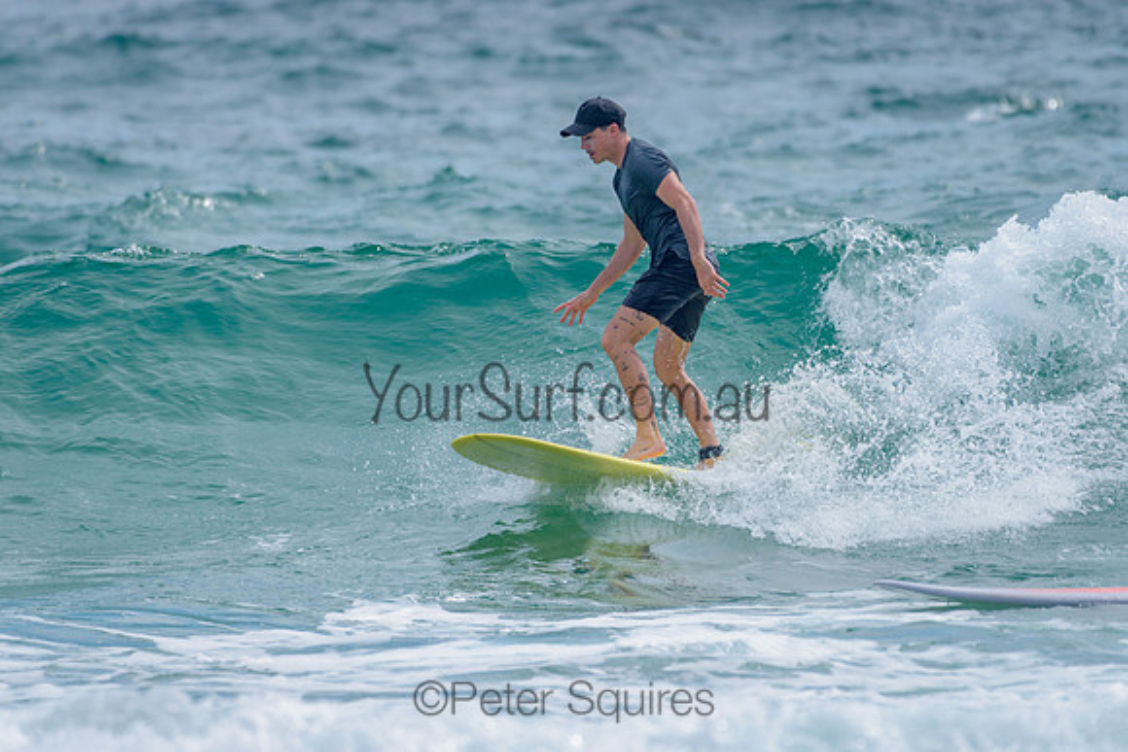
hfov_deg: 3.4
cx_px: 526
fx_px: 19198
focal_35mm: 613
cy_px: 359
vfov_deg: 2.2
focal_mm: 500
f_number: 5.6
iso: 160
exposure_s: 1/2000
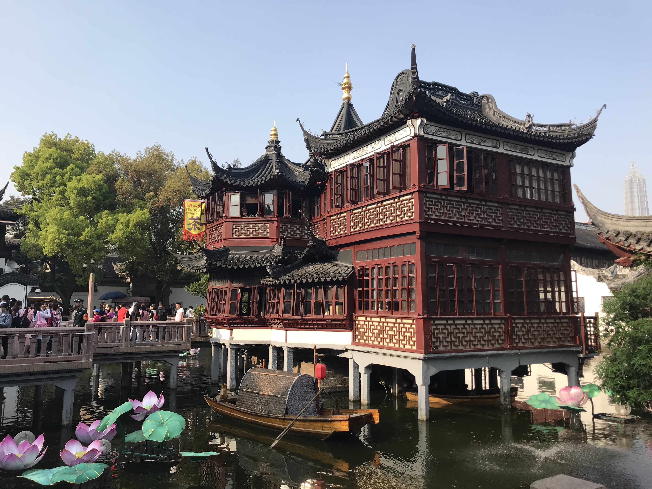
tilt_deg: +7.7
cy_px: 244
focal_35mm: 28
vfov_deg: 49.7
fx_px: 527
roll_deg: +0.3
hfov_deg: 63.4
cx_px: 326
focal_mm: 3.99
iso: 20
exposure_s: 1/879
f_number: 1.8
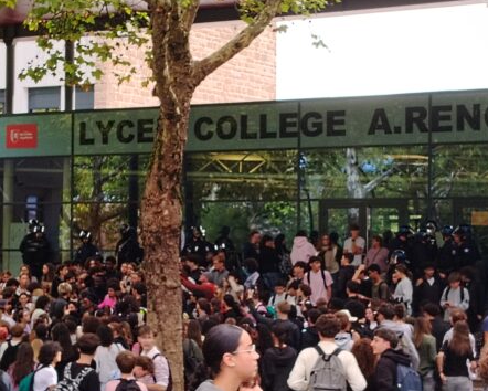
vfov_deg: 15.1
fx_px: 1474
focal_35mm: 102
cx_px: 251
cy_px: 198
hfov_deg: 18.8
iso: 100
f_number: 1.8
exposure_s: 1/329
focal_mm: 4.25
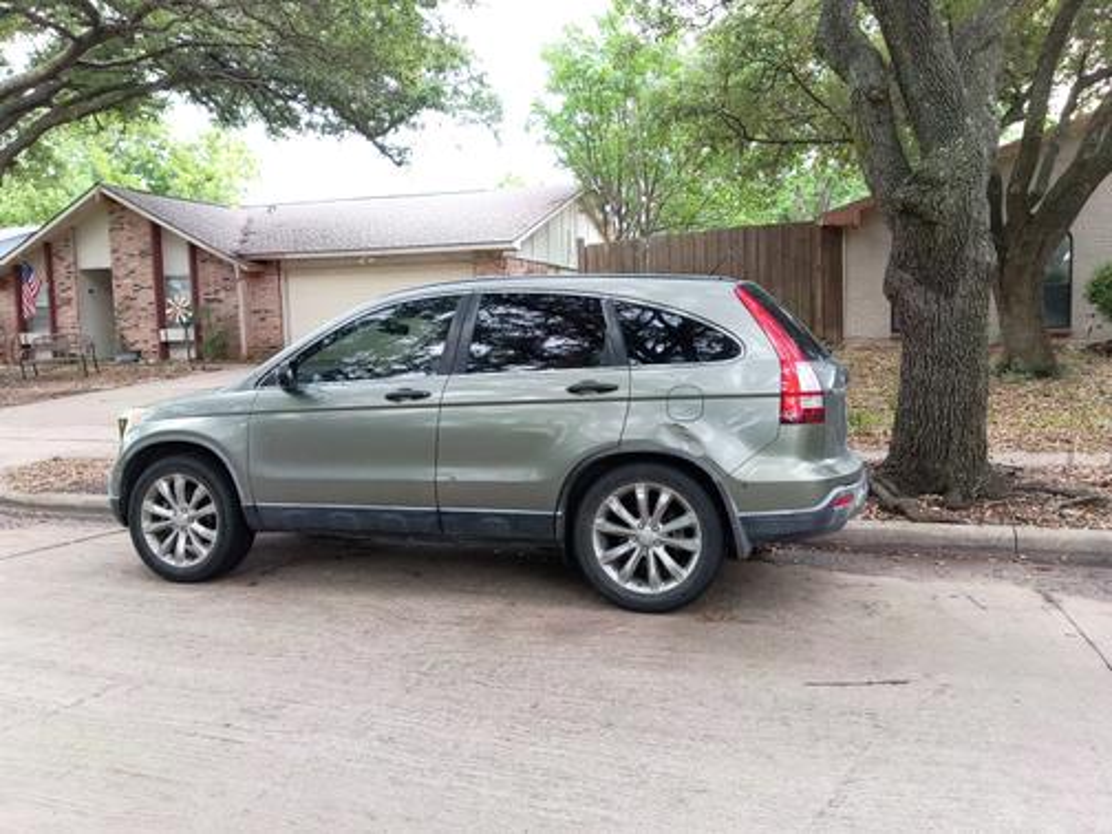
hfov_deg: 63.4
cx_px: 556
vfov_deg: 49.7
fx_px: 899
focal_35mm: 28
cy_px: 417
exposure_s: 1/60
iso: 100
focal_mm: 3.42
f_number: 2.2
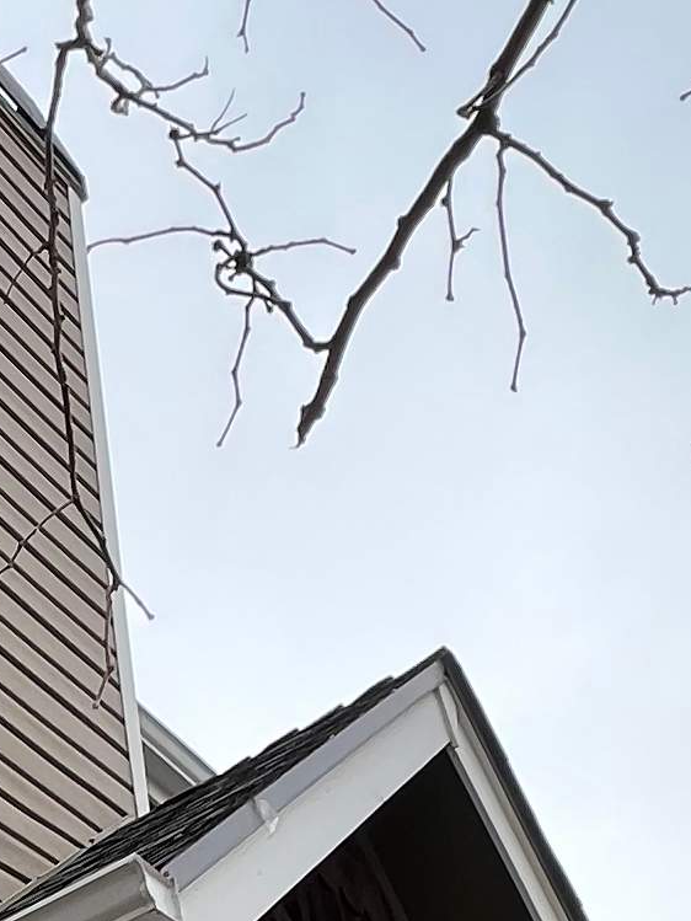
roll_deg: -0.2
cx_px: -225
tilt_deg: +25.6
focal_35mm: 70
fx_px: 1863
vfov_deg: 23.3
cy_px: 1317
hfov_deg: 19.3
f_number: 1.8
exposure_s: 1/288
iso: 32
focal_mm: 1.57
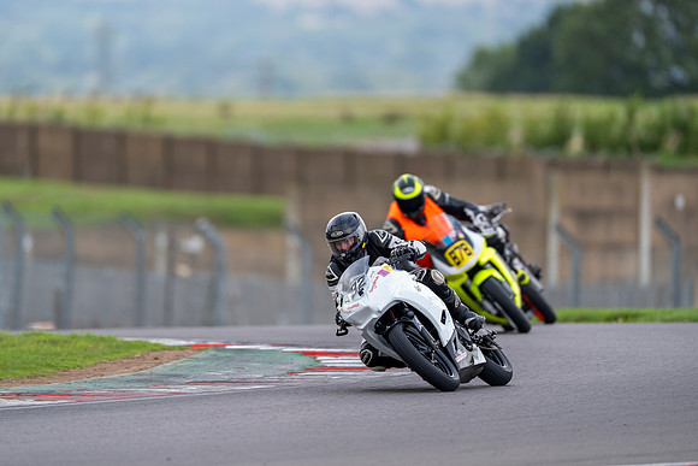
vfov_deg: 2.1
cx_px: 329
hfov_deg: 3.1
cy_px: 209
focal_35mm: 662
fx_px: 12844
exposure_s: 1/500
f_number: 4
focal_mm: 600
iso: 160
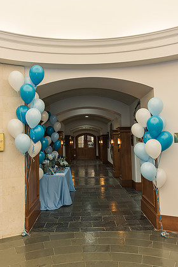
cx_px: 85
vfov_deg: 61.9
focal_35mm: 30
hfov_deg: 43.6
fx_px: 222
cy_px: 128
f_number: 3.5
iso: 640
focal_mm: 28
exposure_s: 1/100
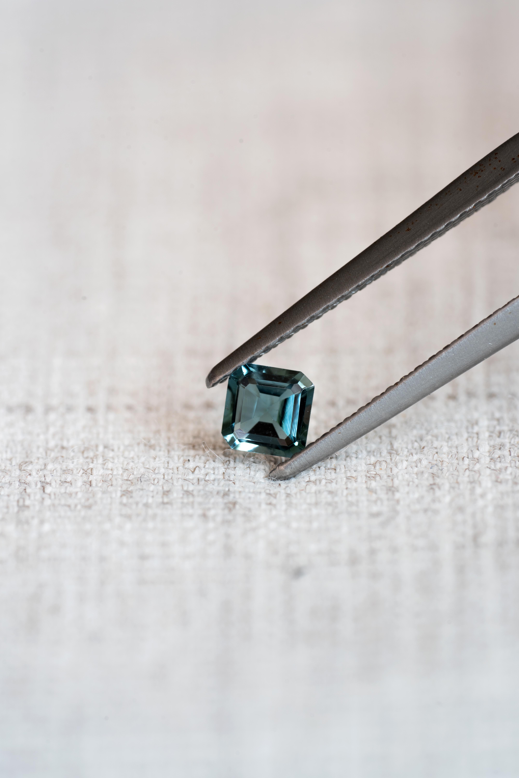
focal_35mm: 90
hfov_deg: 15.2
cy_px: 389
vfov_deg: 22.6
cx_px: 260
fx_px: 1946
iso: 100
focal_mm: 90
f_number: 8
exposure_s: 1/8
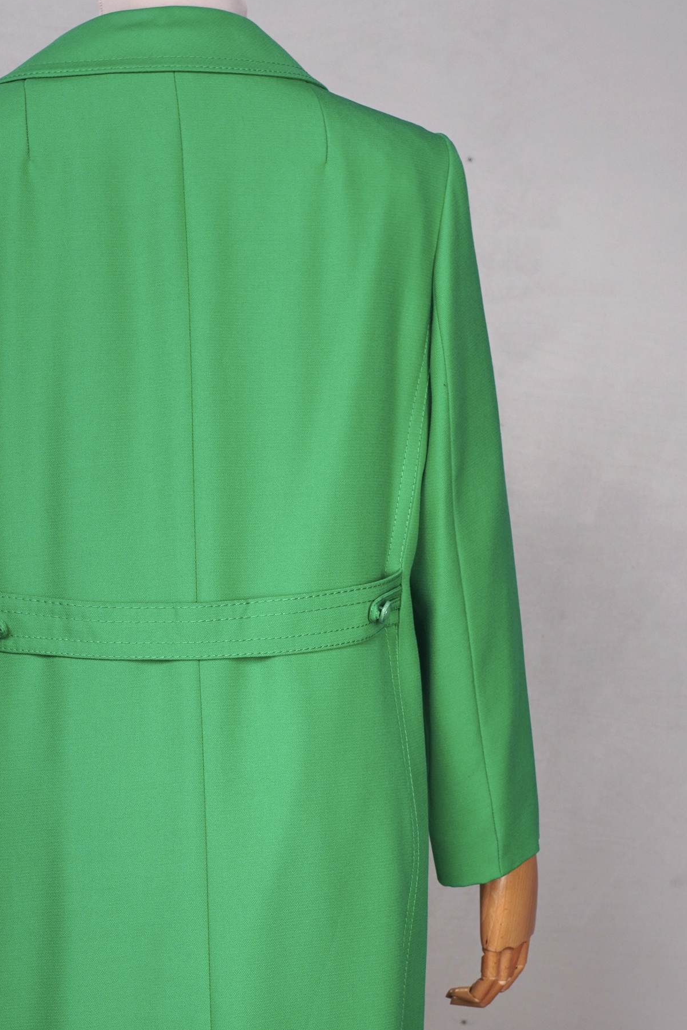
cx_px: 201
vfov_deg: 26.1
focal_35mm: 77
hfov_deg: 17.6
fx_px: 2204
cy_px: 726
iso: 200
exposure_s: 1/15
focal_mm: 32
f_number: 6.3
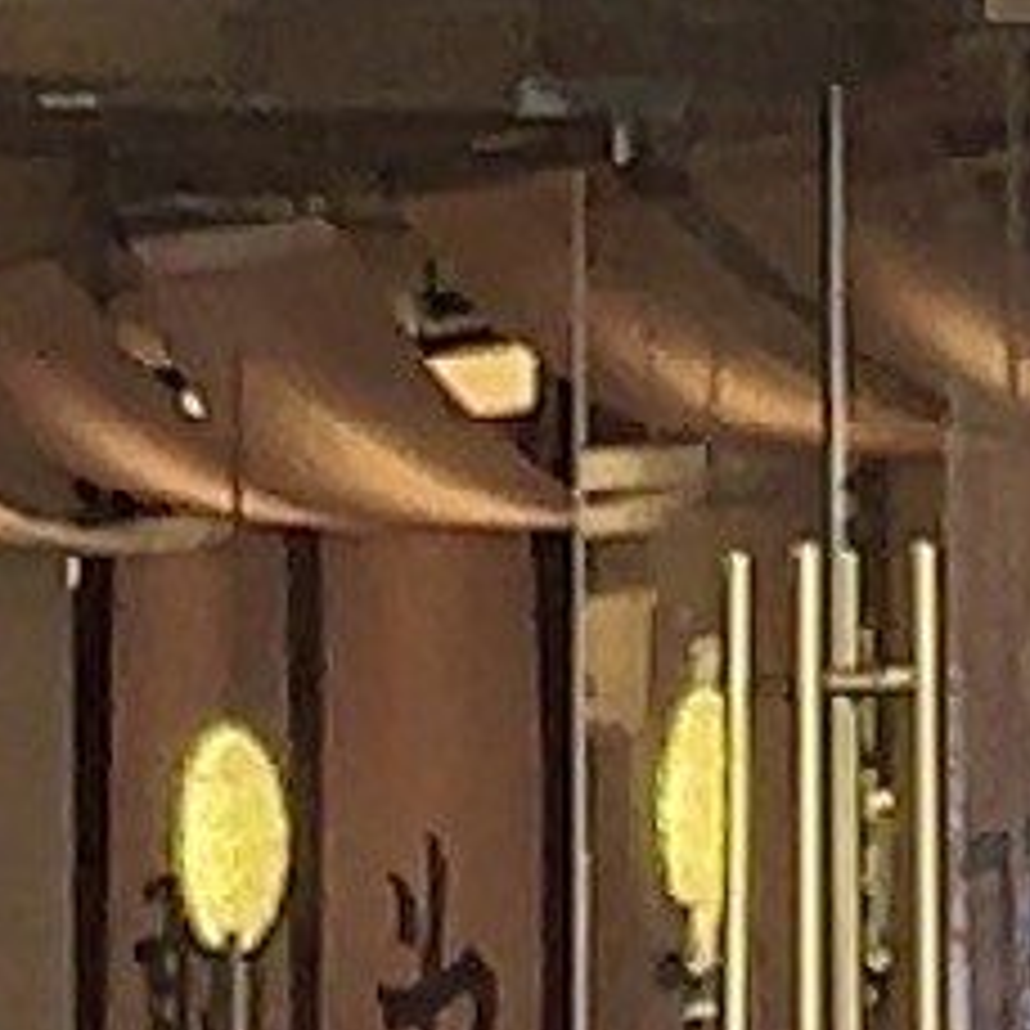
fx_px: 10099
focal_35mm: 300
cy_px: -1093
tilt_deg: +3.7
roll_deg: +0.1
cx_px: 2064
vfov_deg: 5.7
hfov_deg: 5.7
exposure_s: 1/509
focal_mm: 5.7
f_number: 1.5
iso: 64
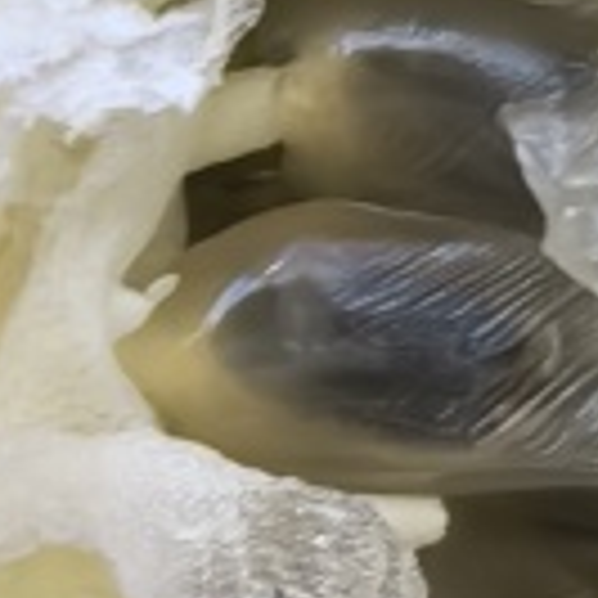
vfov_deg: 7.8
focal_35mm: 192
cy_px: 1832
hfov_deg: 8.7
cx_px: 1088
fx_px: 3753
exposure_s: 1/100
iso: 64
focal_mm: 1.95
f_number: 2.2
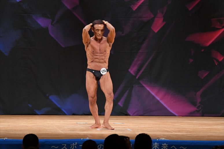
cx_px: 112
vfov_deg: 5.7
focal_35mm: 240
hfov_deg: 8.6
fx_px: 1493
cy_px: 74
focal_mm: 160
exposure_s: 1/400
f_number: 5.6
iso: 3200
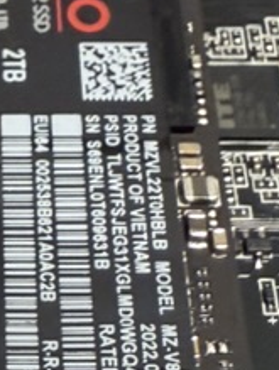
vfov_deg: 17.5
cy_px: 228
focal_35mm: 112
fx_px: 1200
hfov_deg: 12.9
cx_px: -64
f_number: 2.2
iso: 320
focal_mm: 2.22
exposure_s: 1/50
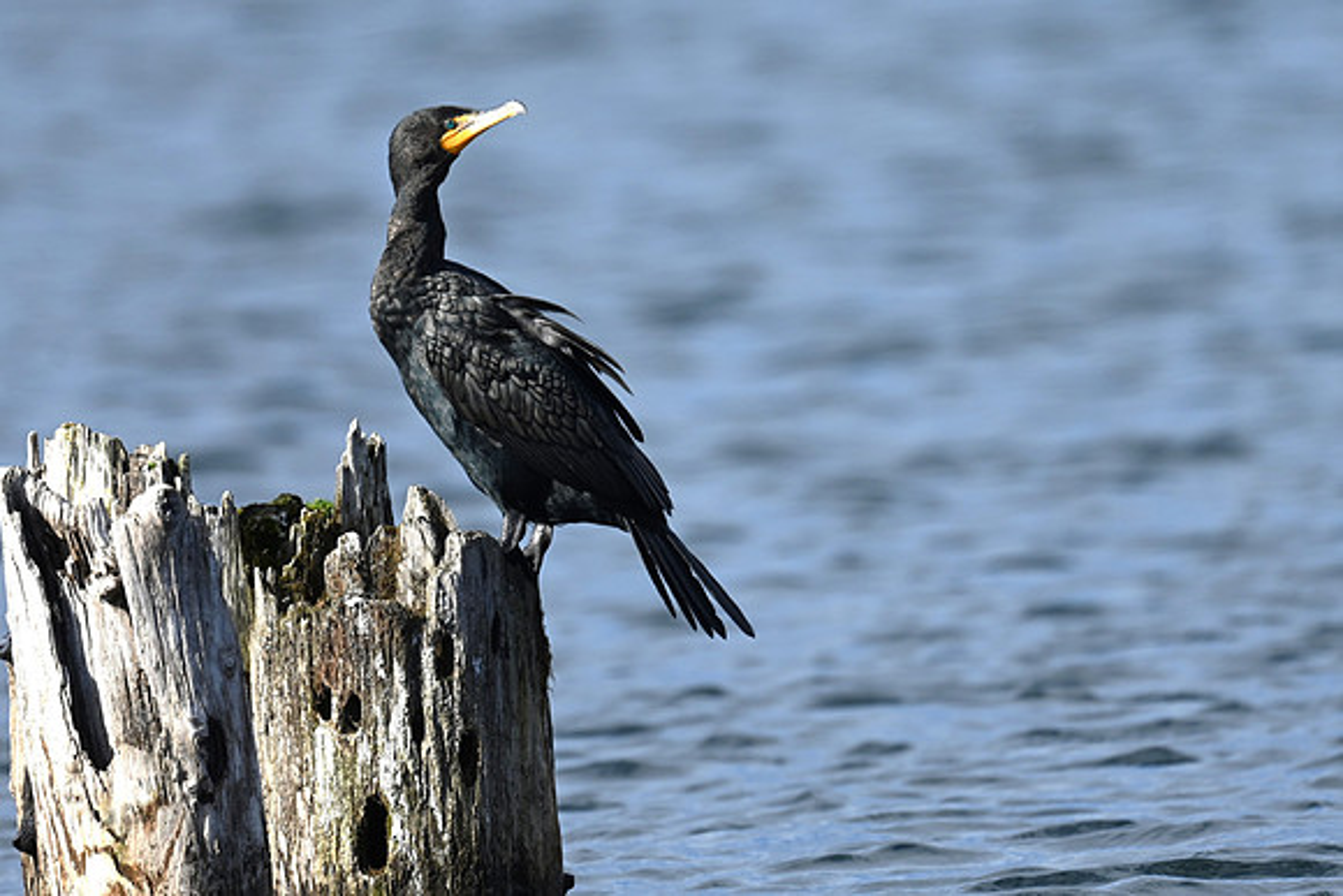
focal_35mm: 800
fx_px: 29850
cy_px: 448
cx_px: 672
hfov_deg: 2.6
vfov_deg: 1.7
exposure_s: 1/800
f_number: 6.3
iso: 220
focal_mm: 800
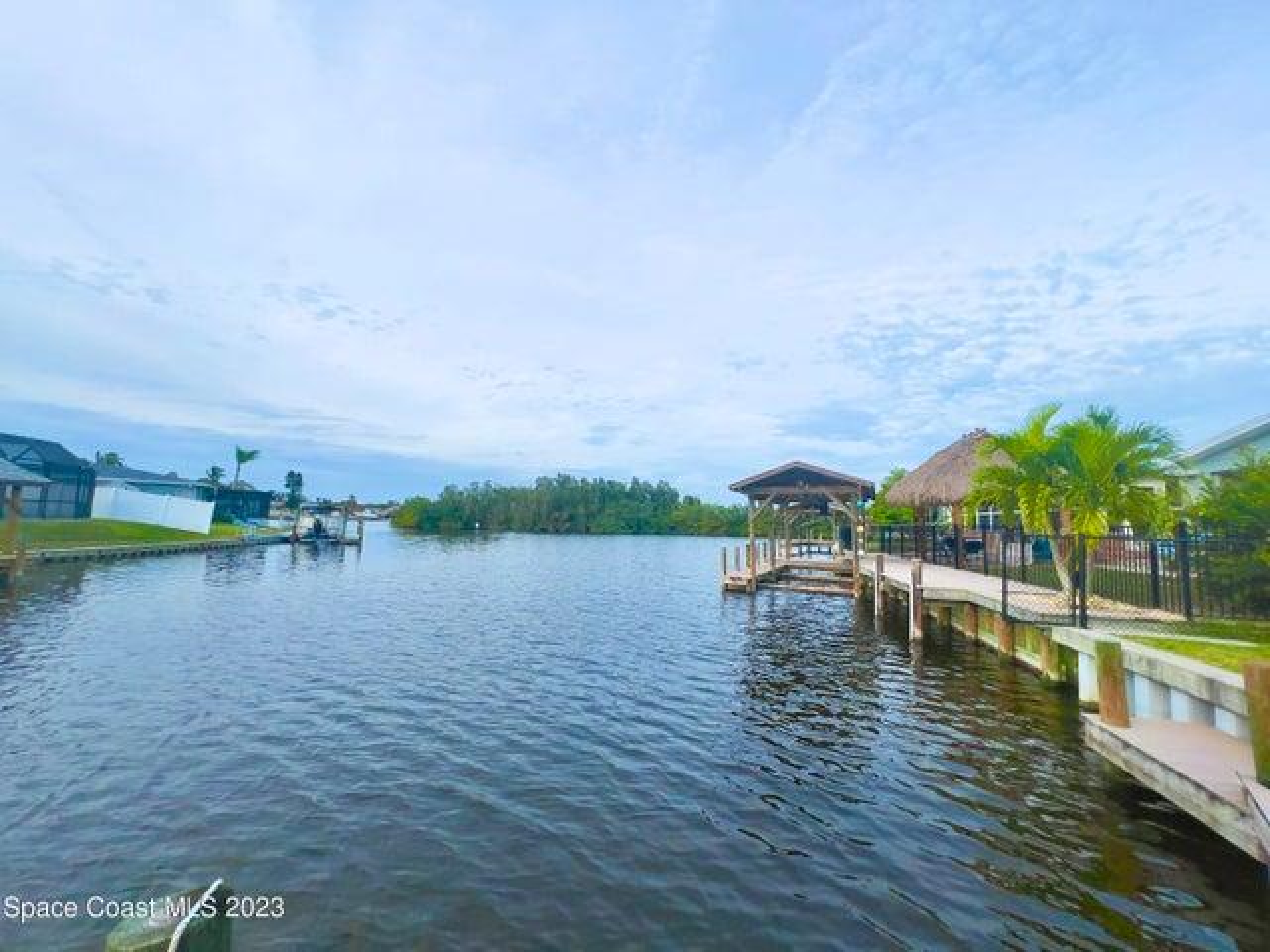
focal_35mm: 13
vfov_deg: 89.9
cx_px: 635
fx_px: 477
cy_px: 476
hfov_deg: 106.2
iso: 32
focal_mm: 1.57
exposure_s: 1/986
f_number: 1.8
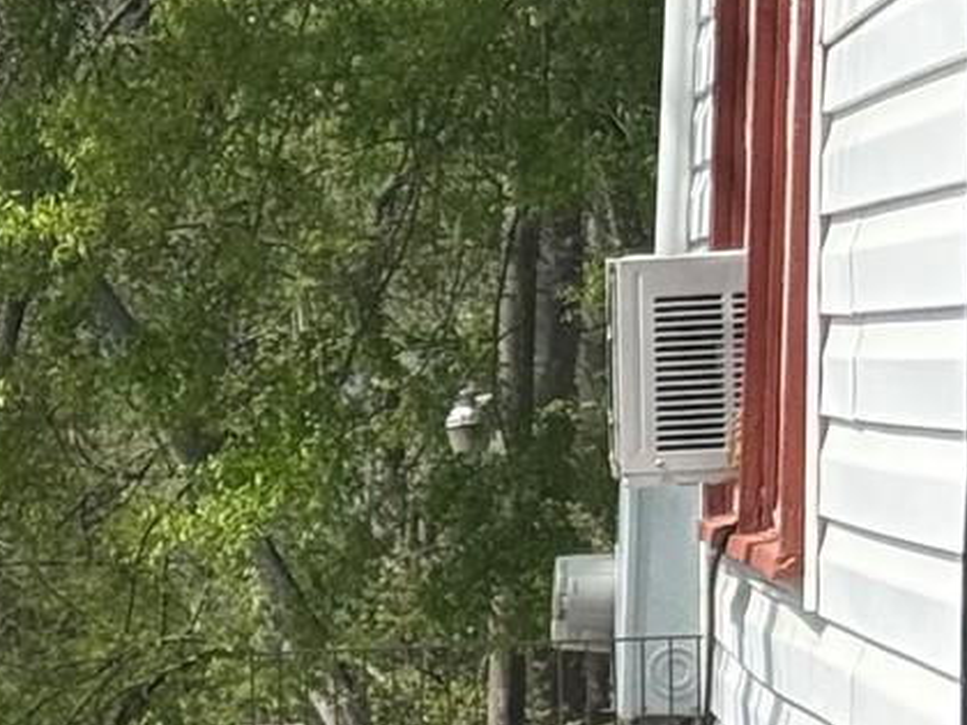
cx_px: -1324
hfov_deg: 7.9
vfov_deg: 6.3
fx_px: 6537
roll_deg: -1.1
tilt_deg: -3.4
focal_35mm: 234
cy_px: 1001
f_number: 1.78
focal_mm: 6.76
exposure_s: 1/3534
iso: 100
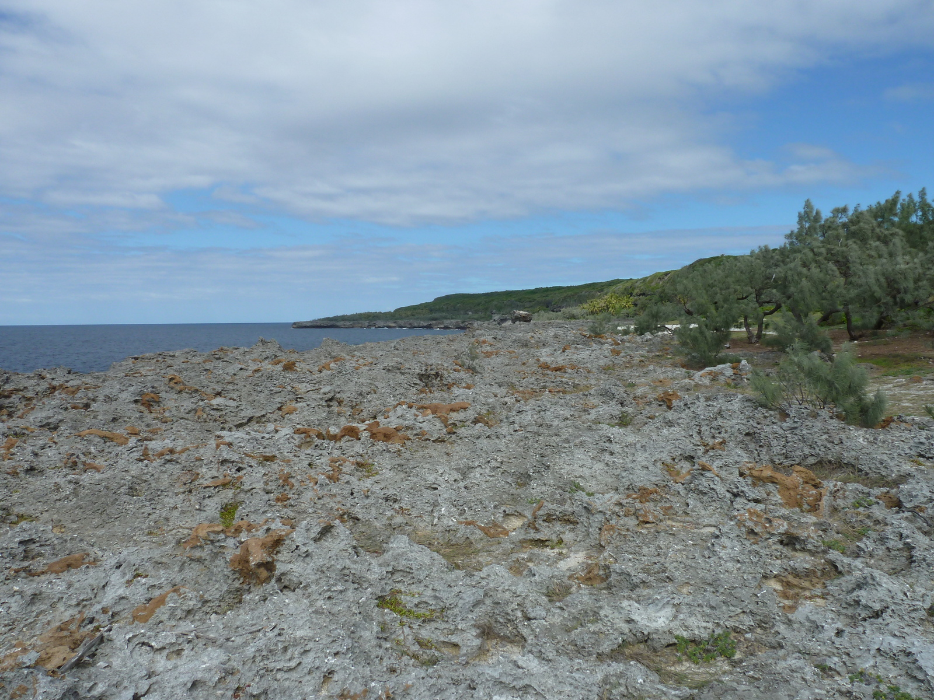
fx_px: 675
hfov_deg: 69.4
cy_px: 350
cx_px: 467
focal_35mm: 25
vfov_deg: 54.9
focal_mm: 4.1
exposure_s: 1/400
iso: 80
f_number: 5.6
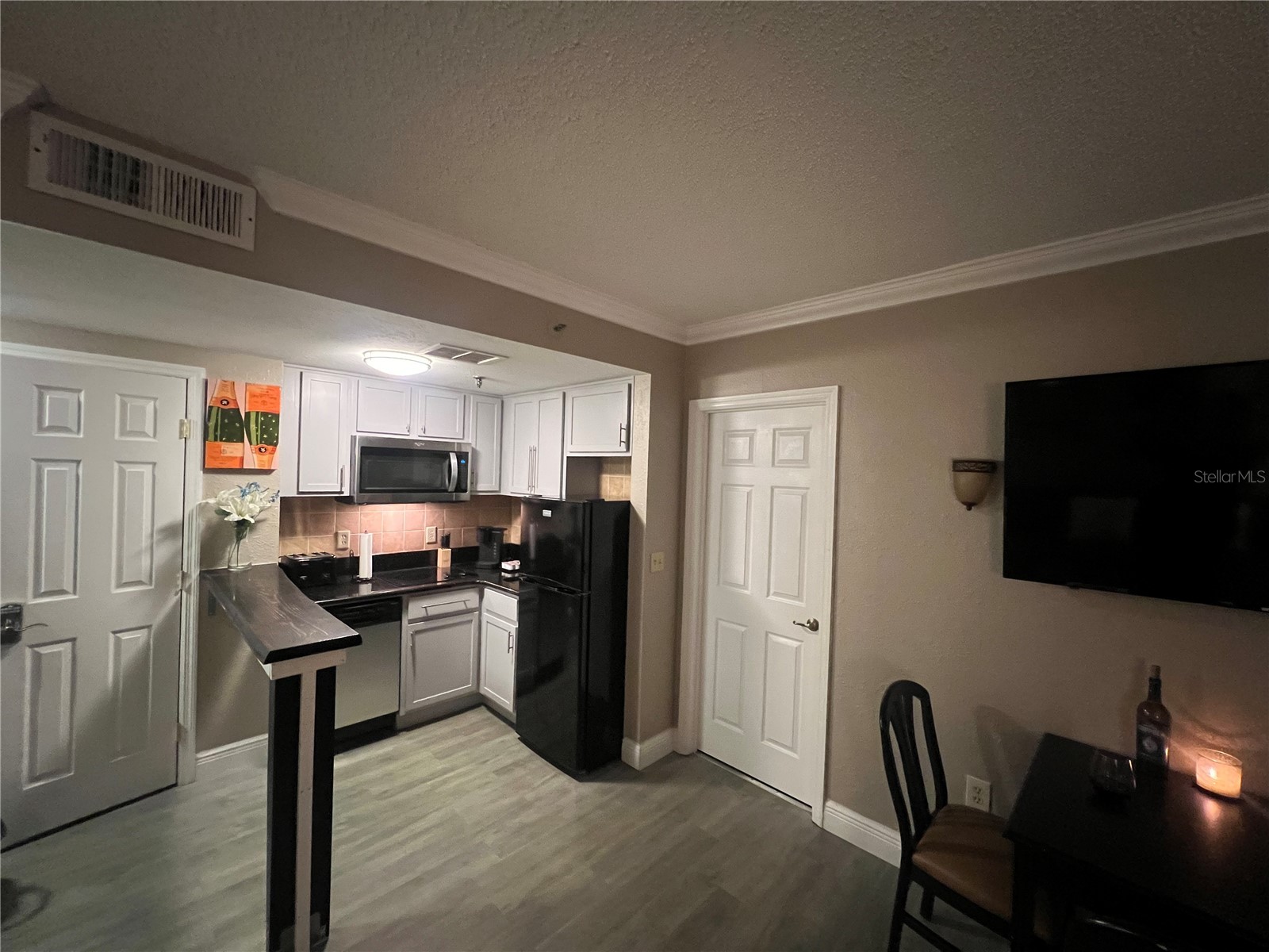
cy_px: 476
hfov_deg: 106.2
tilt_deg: -0.3
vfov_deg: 89.9
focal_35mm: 13
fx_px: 477
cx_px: 634
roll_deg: -1.7
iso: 800
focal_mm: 1.57
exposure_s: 1/40
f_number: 1.8
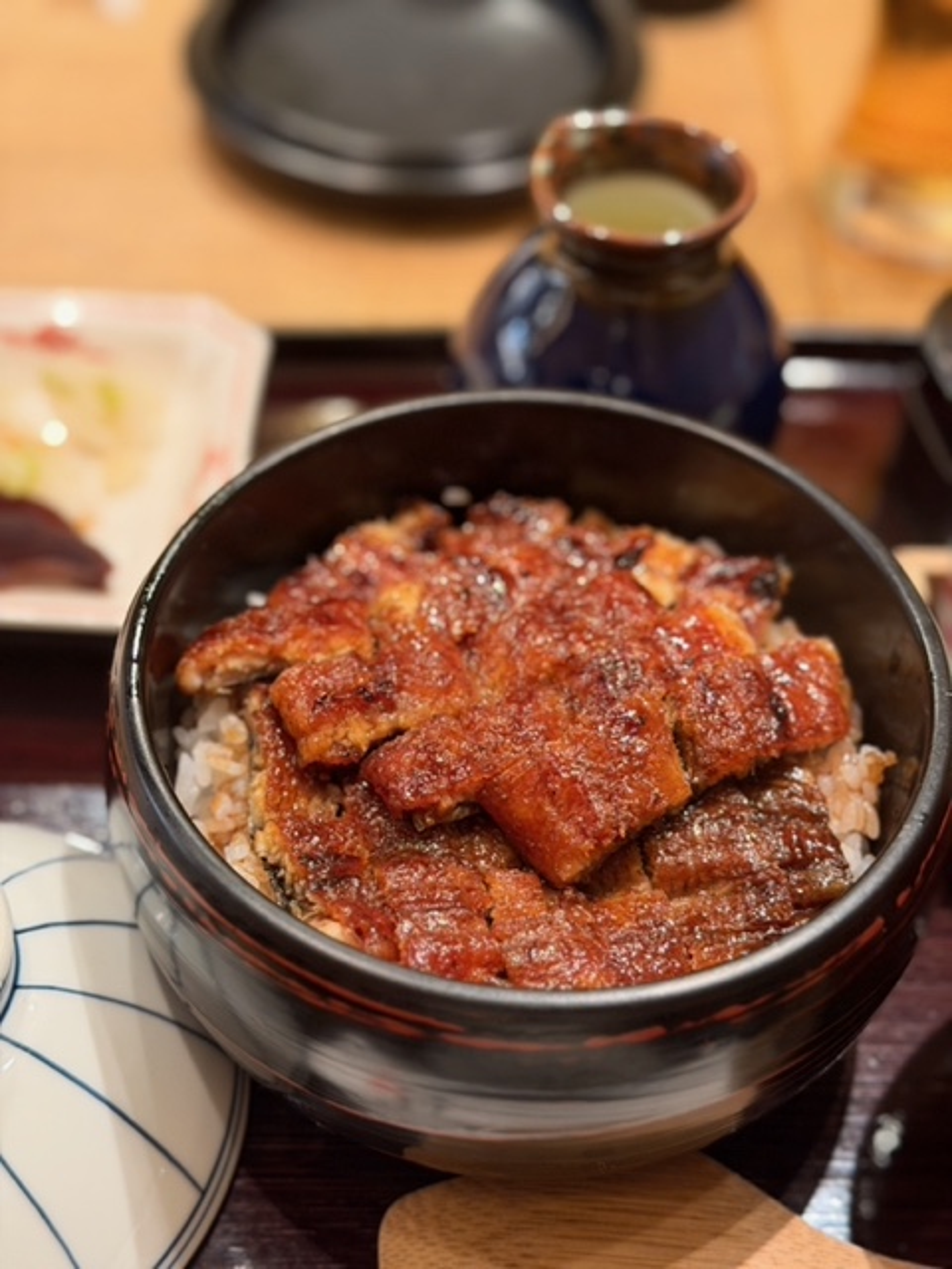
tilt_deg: -47.9
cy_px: 634
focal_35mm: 48
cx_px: 476
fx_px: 1760
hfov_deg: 30.3
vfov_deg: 39.7
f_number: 1.78
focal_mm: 6.76
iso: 200
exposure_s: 1/40
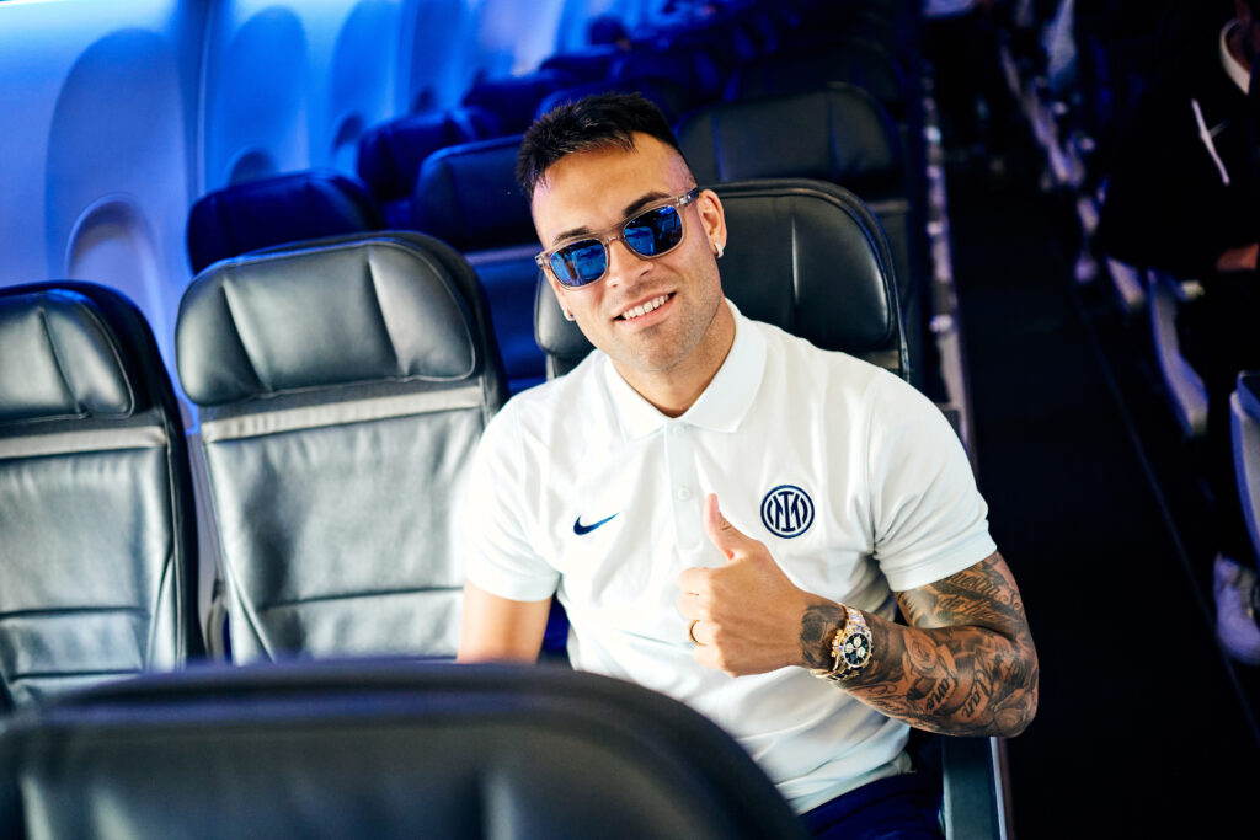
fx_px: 1225
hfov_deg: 54.4
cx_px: 630
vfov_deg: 37.9
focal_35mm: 35
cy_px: 420
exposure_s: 1/500
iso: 4500
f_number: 1.8
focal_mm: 35
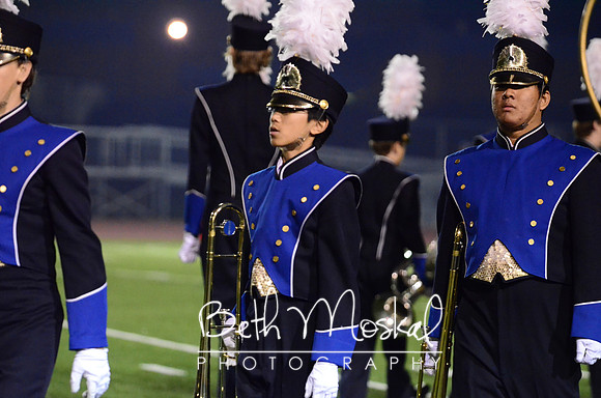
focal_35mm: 300
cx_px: 300
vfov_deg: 4.6
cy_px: 199
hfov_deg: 6.9
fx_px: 4997
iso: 6400
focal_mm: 200
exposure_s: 1/500
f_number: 2.8
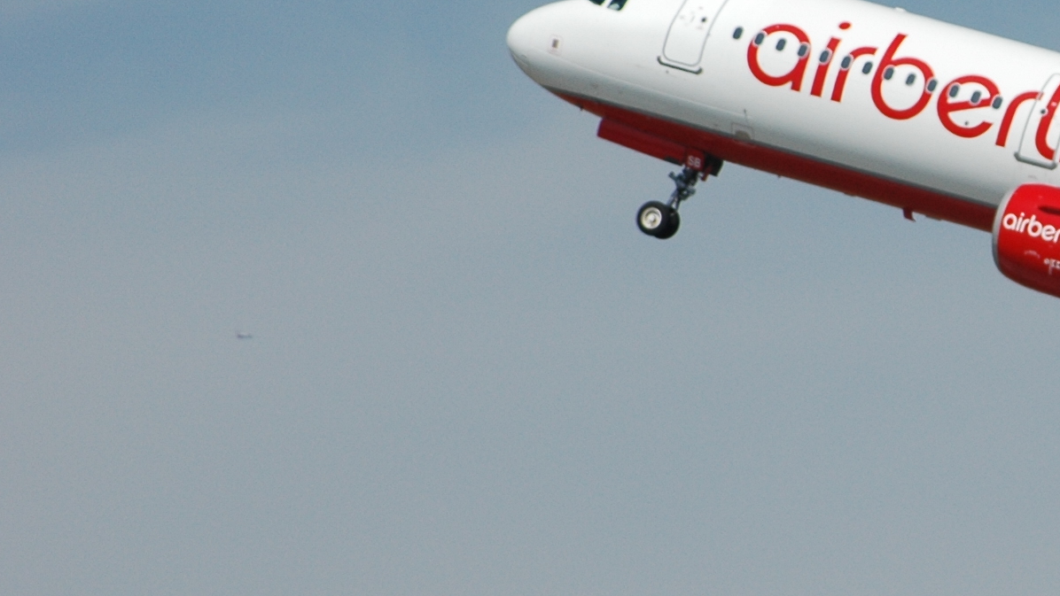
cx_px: 1233
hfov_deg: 2.7
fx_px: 22206
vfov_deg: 1.5
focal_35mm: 790
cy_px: 245
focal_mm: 200
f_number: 8
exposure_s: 1/1000
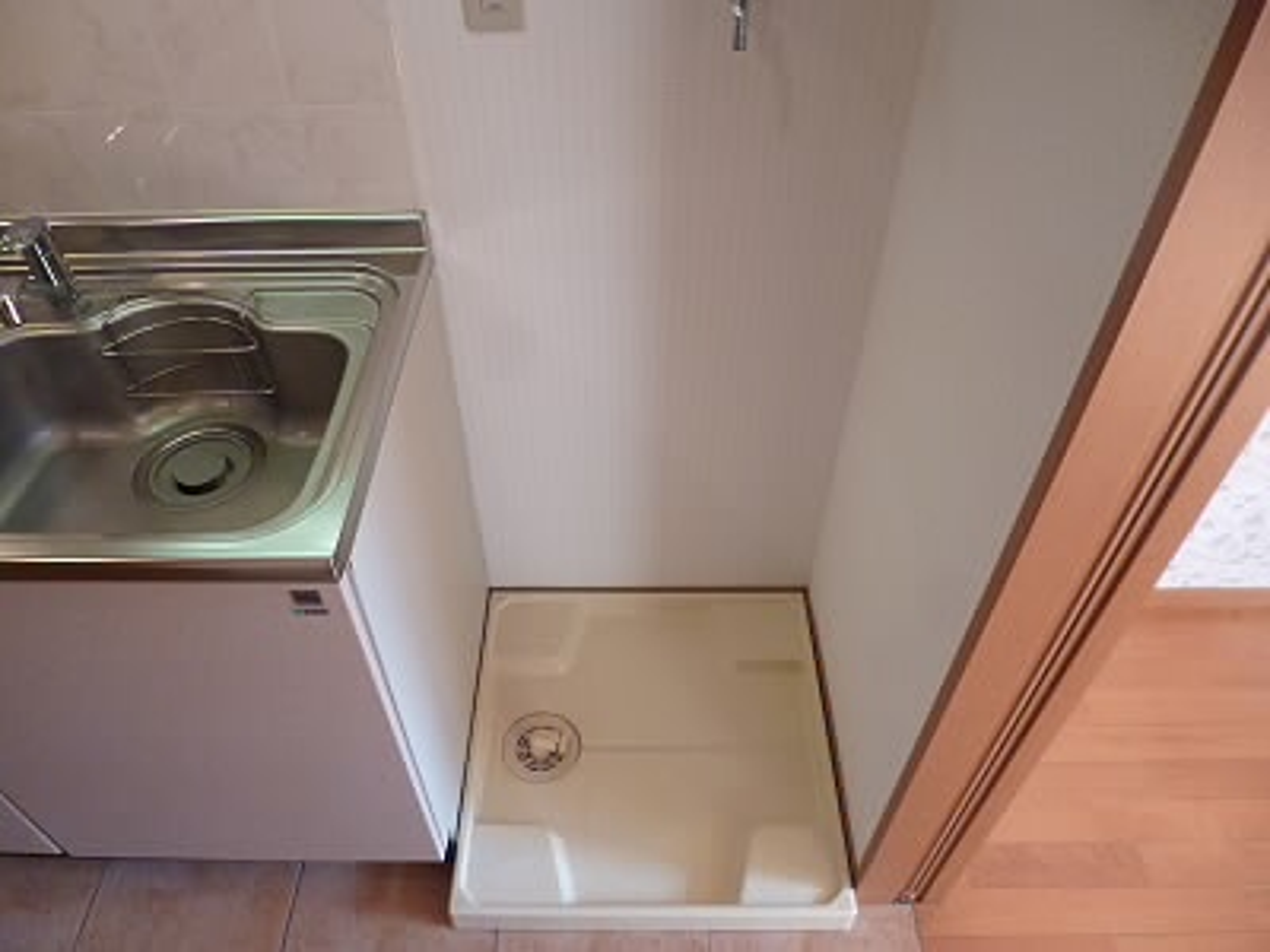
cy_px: 476
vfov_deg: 56.8
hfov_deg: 71.6
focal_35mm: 24
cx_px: 635
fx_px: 881
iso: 200
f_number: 2.5
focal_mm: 4.3
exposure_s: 1/60
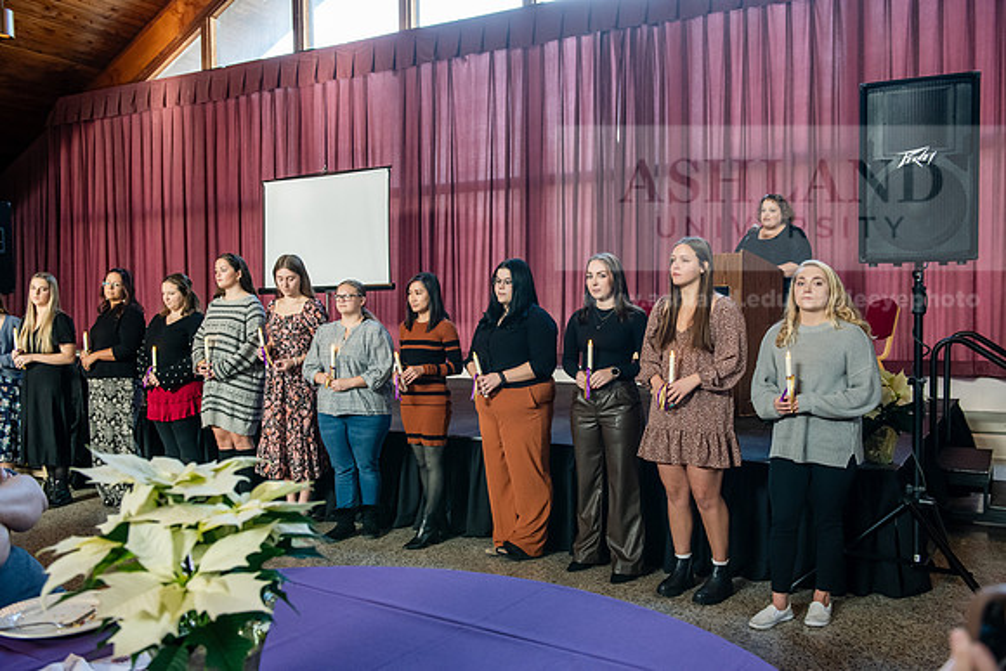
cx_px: 503
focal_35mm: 34
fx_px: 950
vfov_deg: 38.9
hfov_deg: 55.8
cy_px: 336
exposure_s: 1/200
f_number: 4
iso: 2000
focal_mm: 34
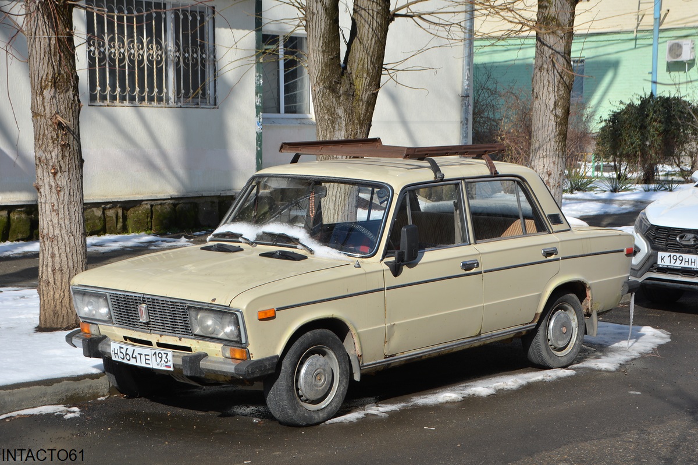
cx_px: 349
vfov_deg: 20.6
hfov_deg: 30.5
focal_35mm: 66
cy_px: 232
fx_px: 1279
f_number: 9
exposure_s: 1/320
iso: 100
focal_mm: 44
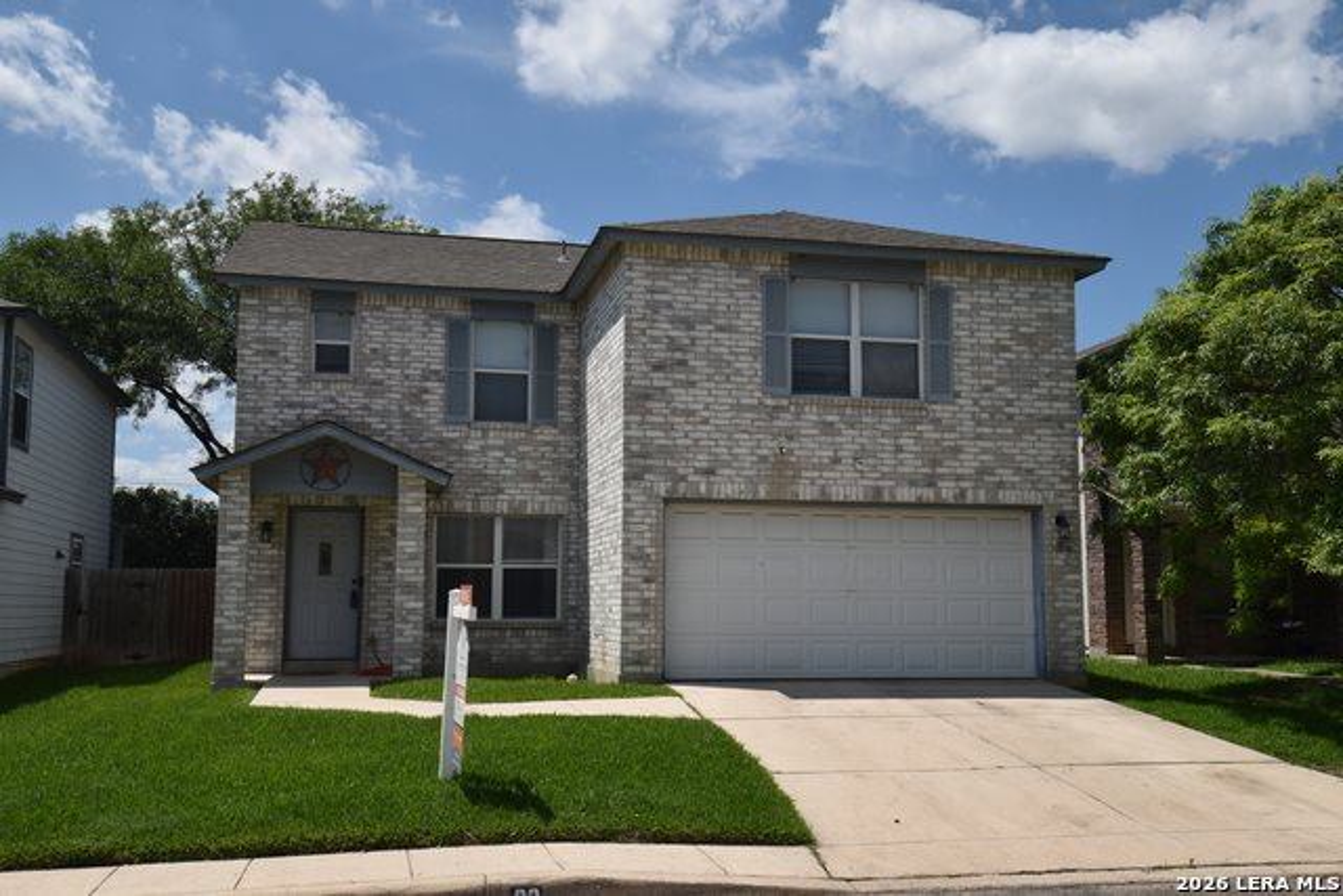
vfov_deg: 36.9
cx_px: 672
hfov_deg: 53.1
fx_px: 1343
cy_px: 448
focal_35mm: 36
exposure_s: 1/200
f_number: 11
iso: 100
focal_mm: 24
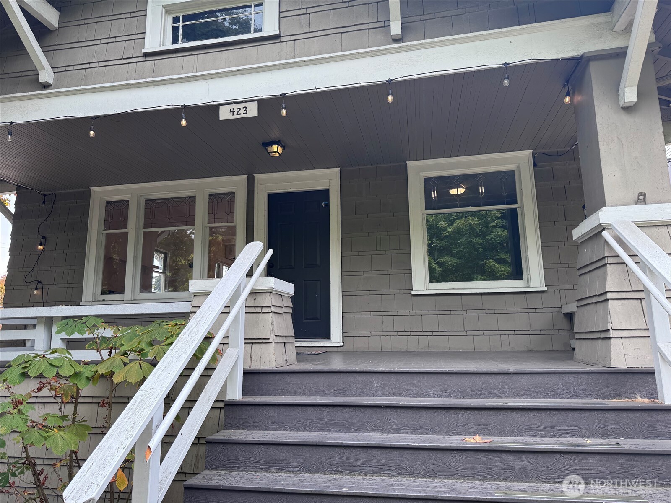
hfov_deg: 71.6
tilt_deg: +11.1
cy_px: 252
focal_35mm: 24
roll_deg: +0.9
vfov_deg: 56.8
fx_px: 465
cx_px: 336
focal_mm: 6.76
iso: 80
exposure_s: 1/457
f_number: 1.78
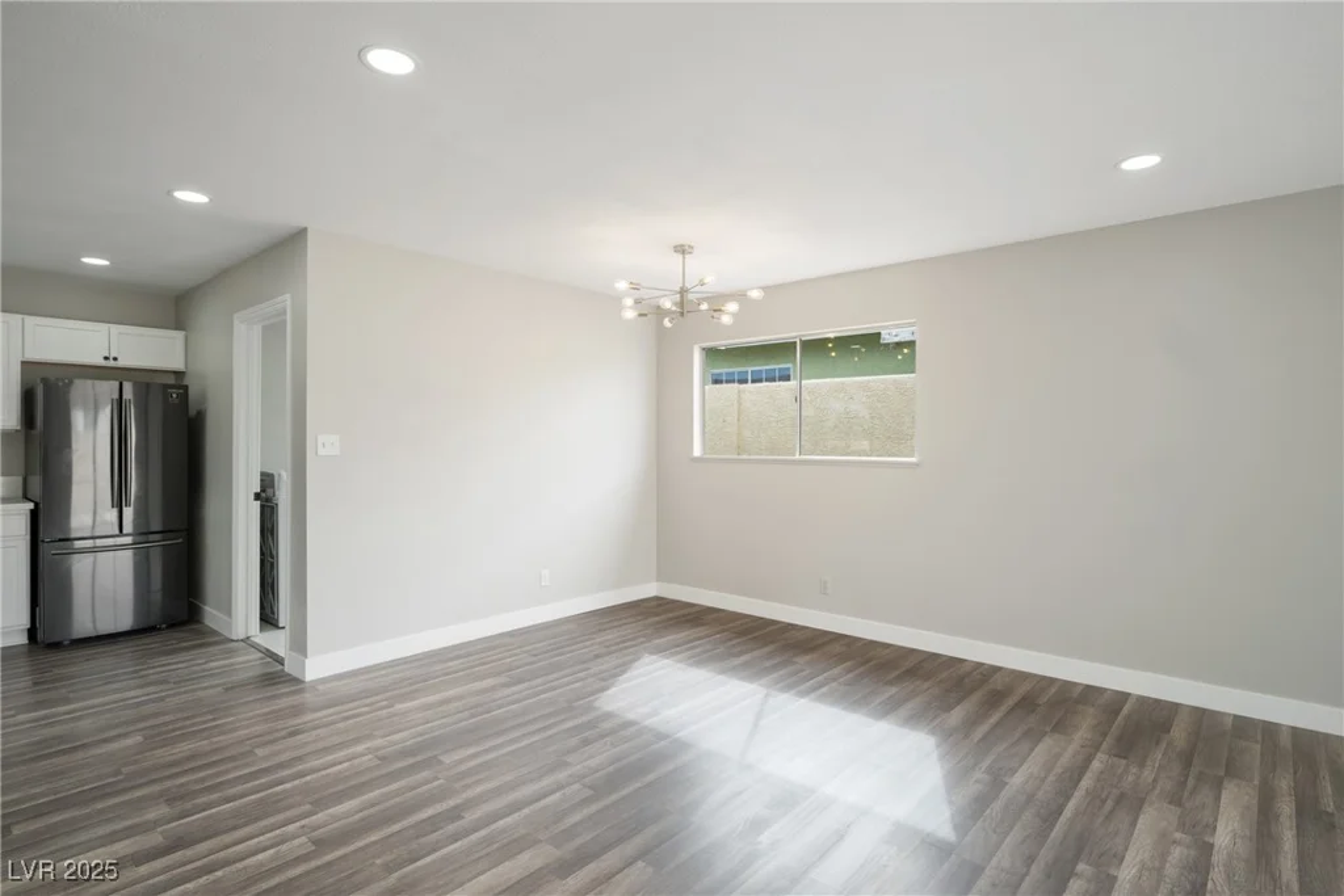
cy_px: 448
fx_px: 661
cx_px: 672
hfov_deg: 91.0
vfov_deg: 68.3
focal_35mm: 18
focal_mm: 17.7
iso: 100
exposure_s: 1/15
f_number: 9
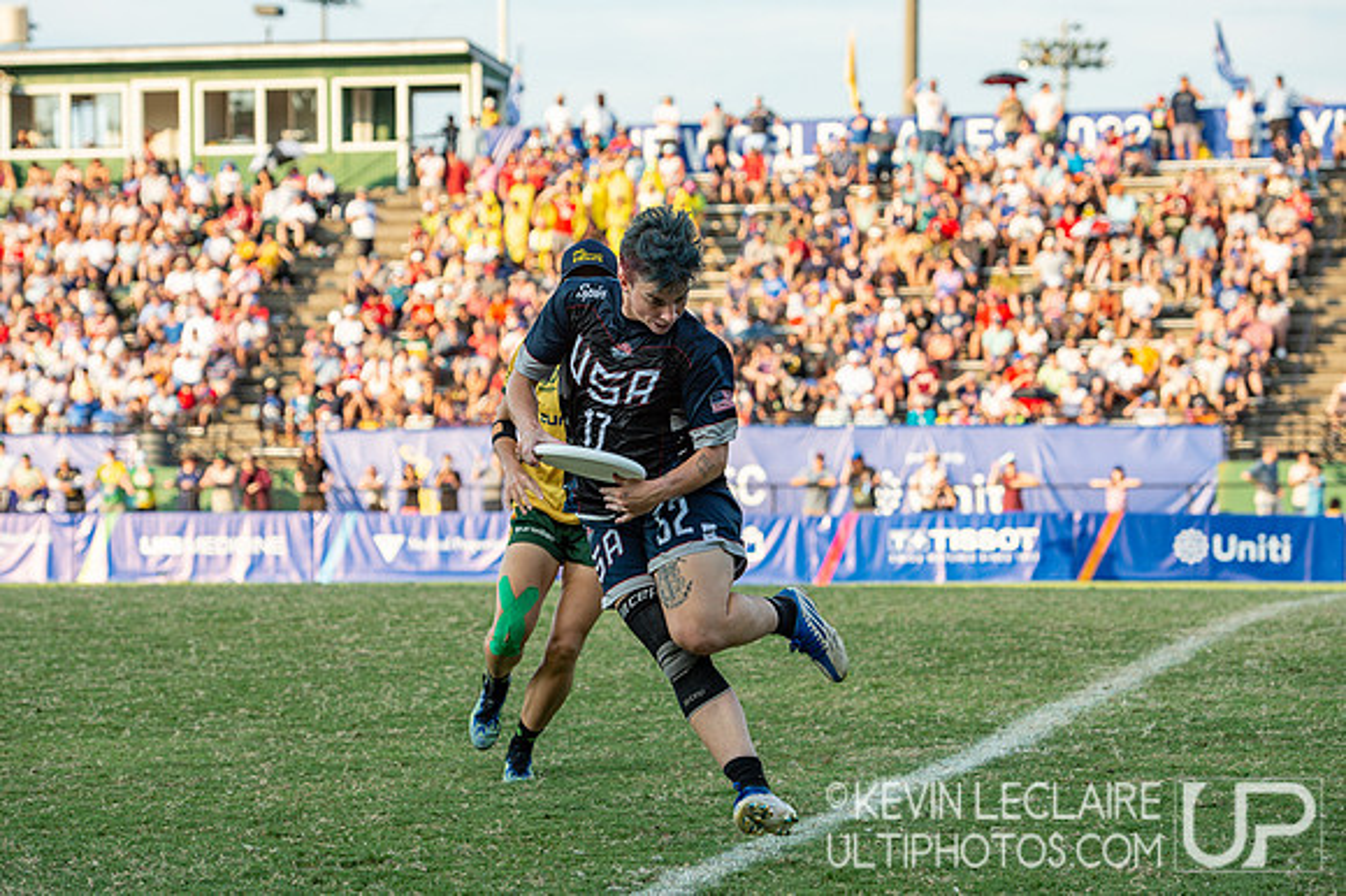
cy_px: 447
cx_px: 657
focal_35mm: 114
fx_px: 4278
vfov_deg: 12.0
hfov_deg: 17.9
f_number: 4
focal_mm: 102
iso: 500
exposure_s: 1/1250
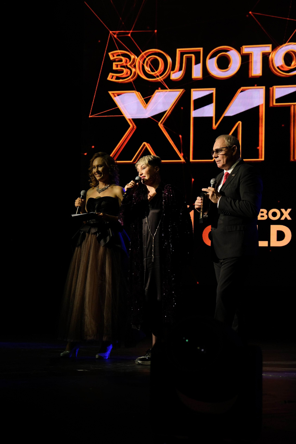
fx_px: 1024
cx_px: 148
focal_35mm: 83
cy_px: 222
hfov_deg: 16.5
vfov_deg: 24.5
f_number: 5
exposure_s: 1/100
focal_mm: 55
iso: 800
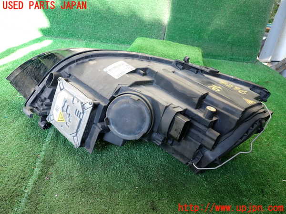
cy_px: 107
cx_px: 143
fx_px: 248
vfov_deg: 46.8
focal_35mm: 30
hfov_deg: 60.0
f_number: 2.3
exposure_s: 1/125
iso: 200
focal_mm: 5.4
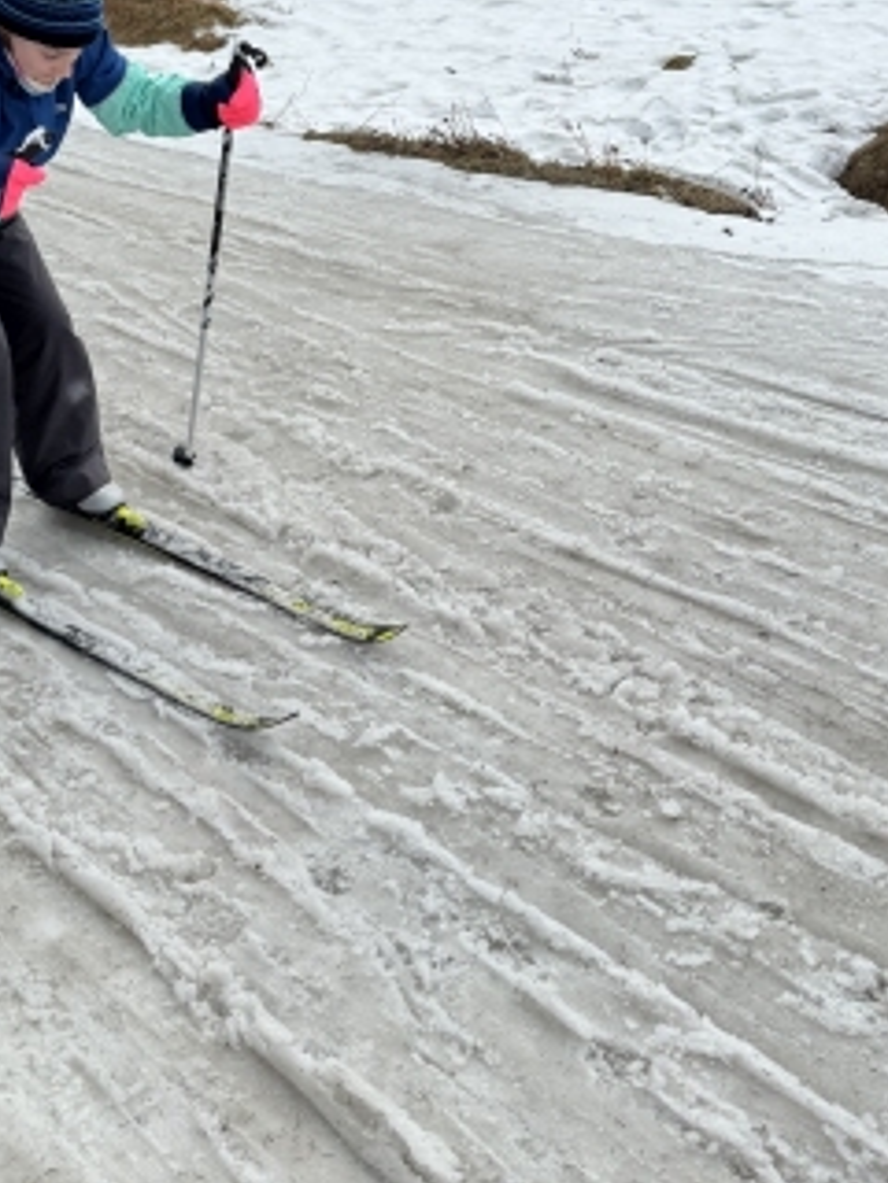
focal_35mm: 45
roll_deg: +1.7
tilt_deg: -20.1
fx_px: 1539
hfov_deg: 31.9
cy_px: 366
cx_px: 285
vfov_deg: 41.4
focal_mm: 6.86
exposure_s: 1/3247
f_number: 1.78
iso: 80
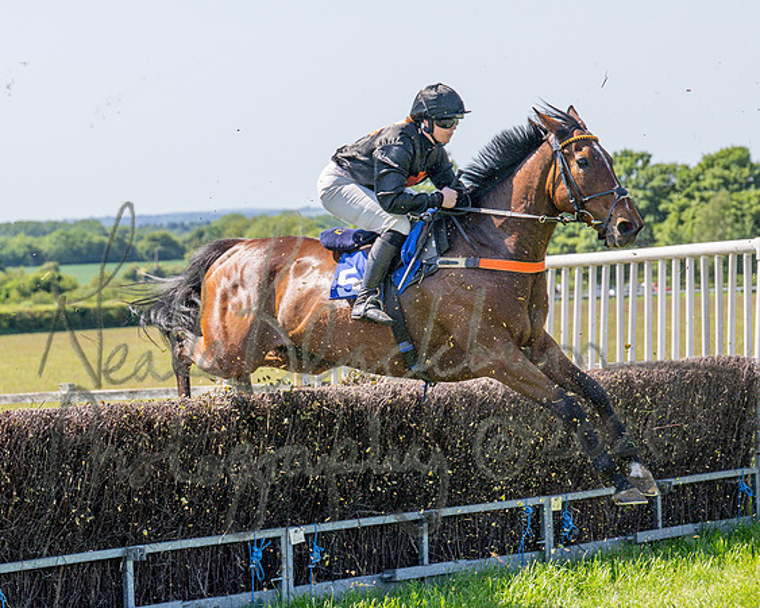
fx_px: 2841
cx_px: 402
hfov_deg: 15.2
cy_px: 253
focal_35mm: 126
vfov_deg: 12.2
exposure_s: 1/1600
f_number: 4
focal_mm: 70
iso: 200
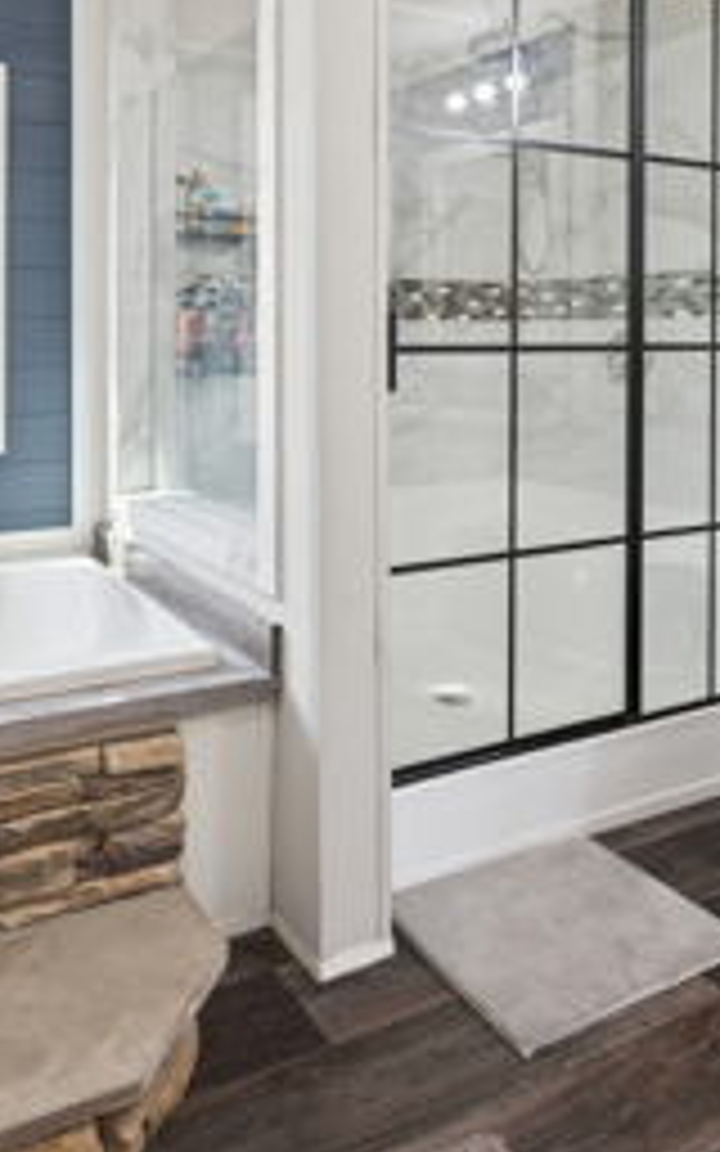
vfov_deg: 72.5
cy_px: 549
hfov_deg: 47.4
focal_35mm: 25
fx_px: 785
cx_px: 178
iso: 400
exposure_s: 1/50
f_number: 9
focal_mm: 14
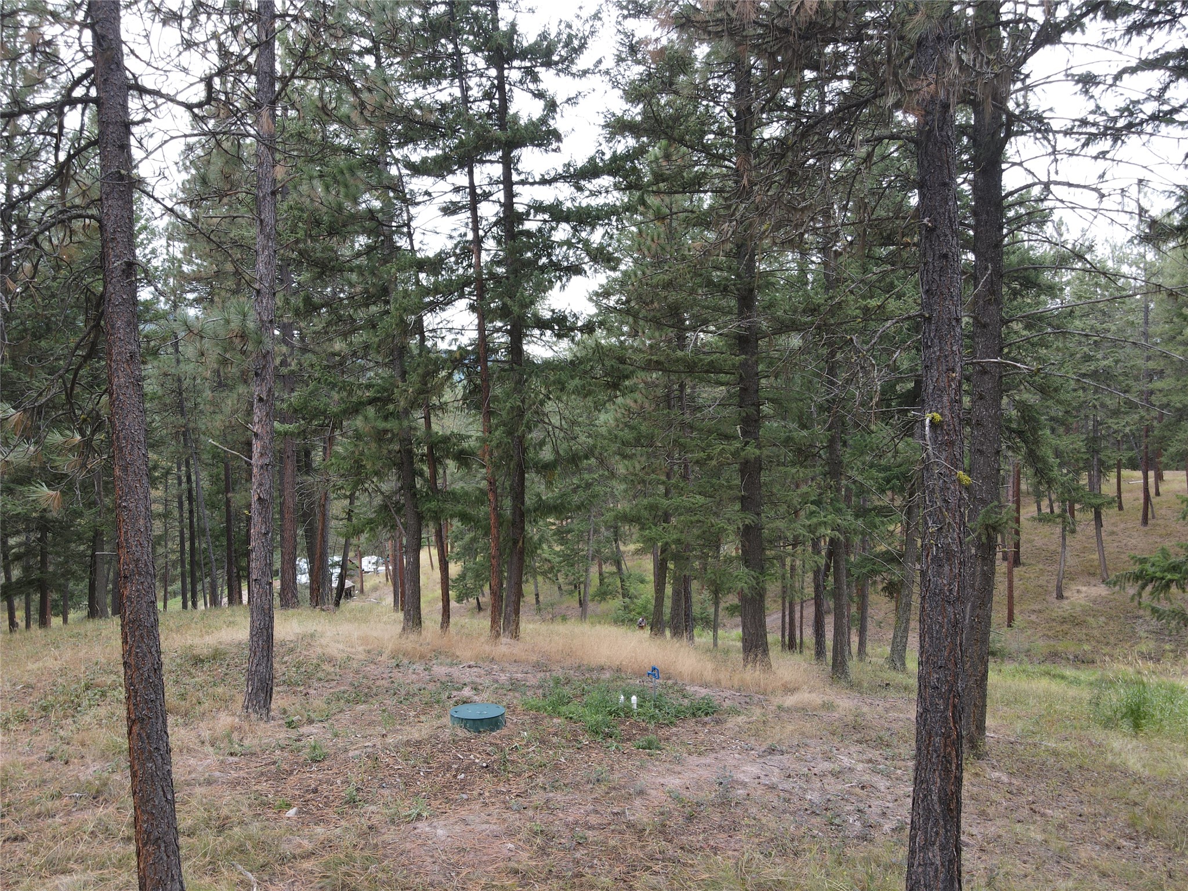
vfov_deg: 56.8
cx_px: 594
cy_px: 446
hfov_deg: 71.6
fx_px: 824
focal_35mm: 24
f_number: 2.8
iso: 100
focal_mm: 4.5
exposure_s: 1/15
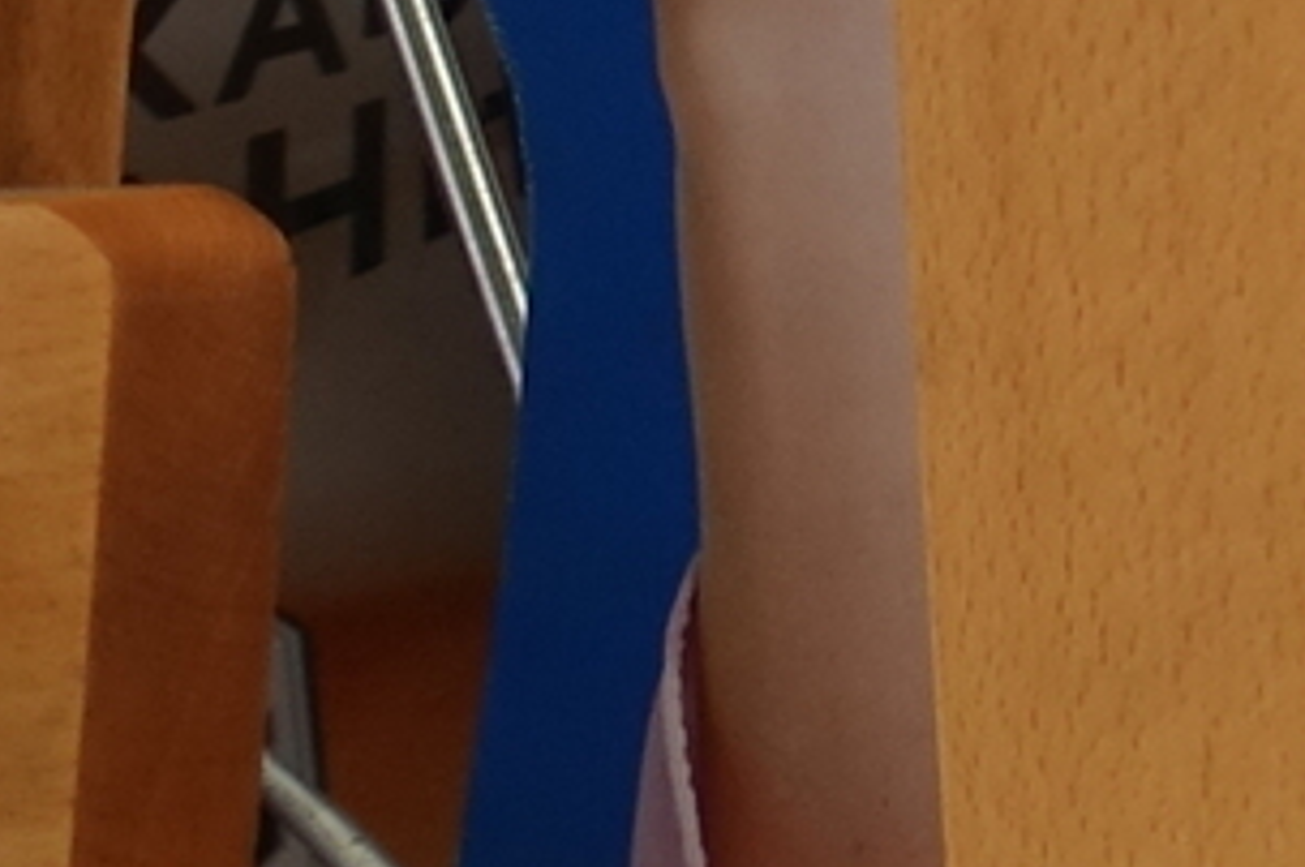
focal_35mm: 166
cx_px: 4014
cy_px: -1245
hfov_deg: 9.5
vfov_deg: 7.7
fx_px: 6011
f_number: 4
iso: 125
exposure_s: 1/160
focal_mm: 8.8
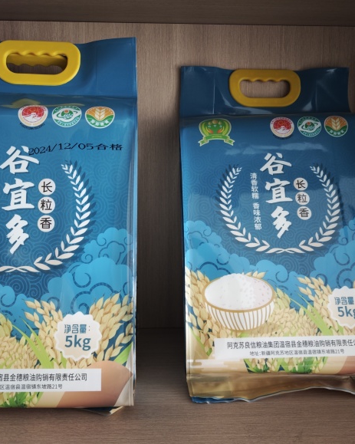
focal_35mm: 31
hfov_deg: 47.1
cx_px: 175
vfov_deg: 57.2
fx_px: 407
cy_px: 217
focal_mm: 6.55
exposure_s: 1/34.4
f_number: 1.62
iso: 800
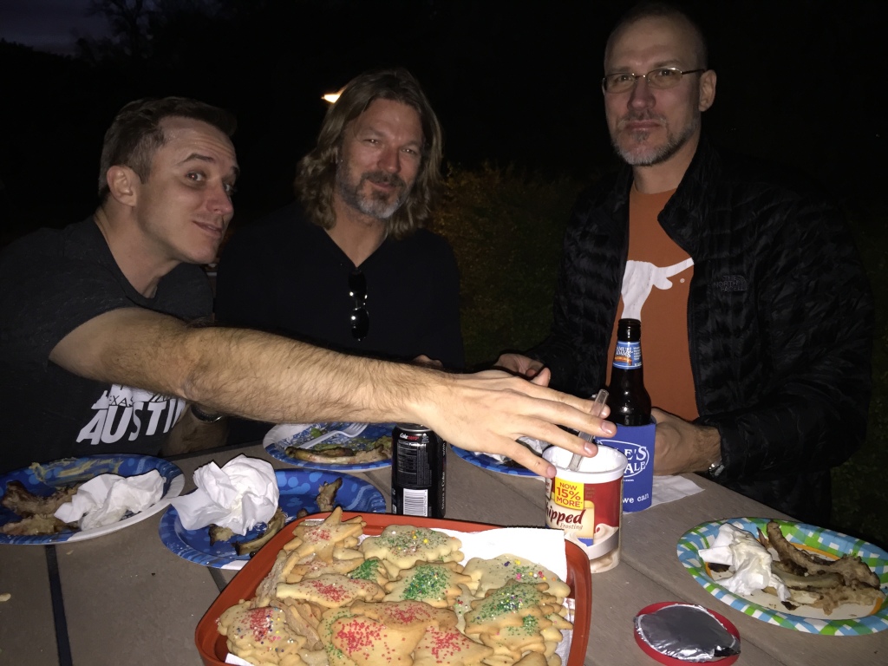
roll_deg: +0.1
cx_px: 444
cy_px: 333
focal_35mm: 29
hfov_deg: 61.7
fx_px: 744
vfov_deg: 48.2
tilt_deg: -11.9
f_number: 2.2
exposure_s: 1/16
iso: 125
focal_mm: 4.15
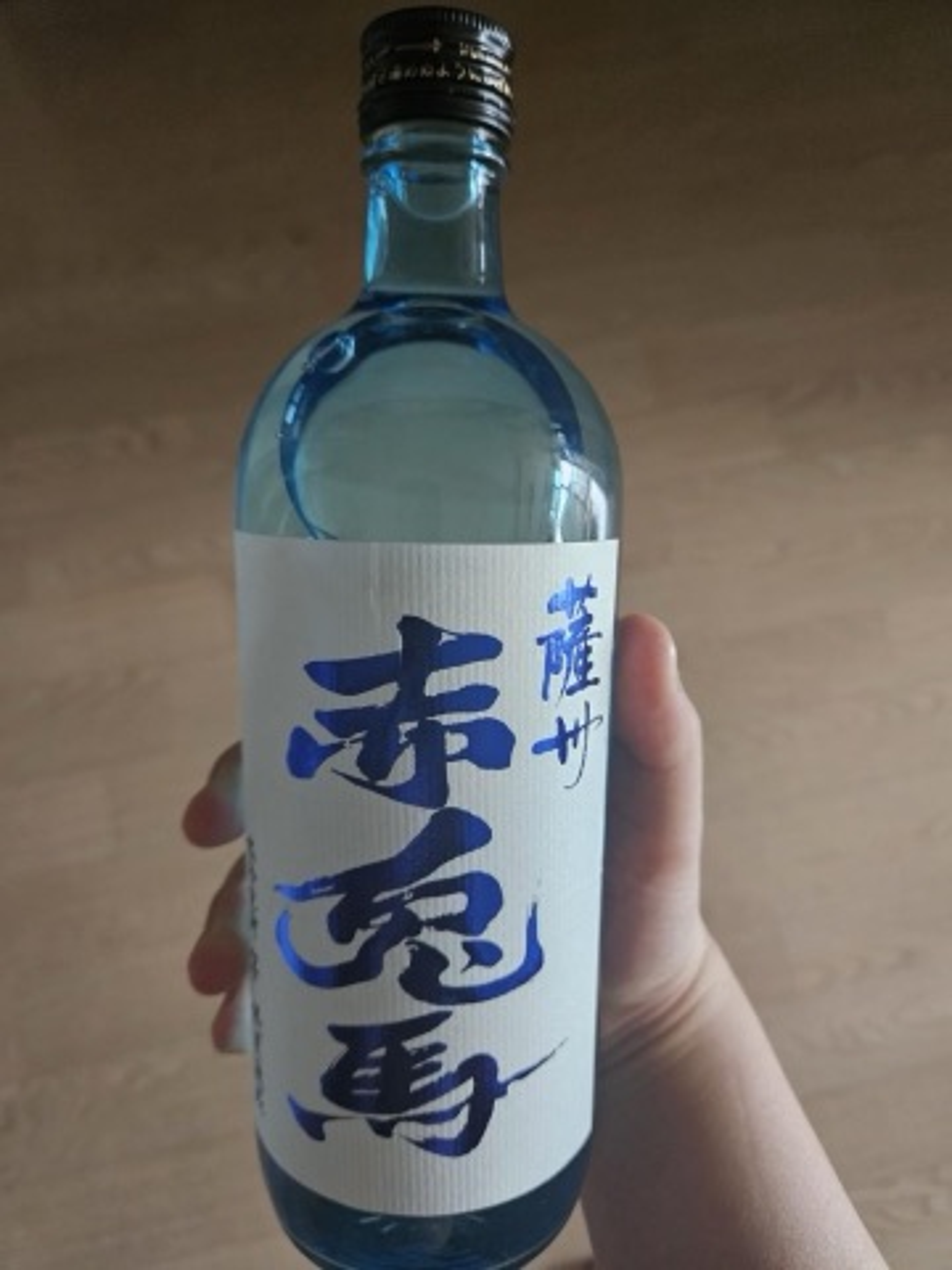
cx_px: 476
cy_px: 635
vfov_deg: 73.9
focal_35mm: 23
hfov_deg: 58.9
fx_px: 843
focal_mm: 5.4
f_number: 1.8
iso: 640
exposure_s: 1/120
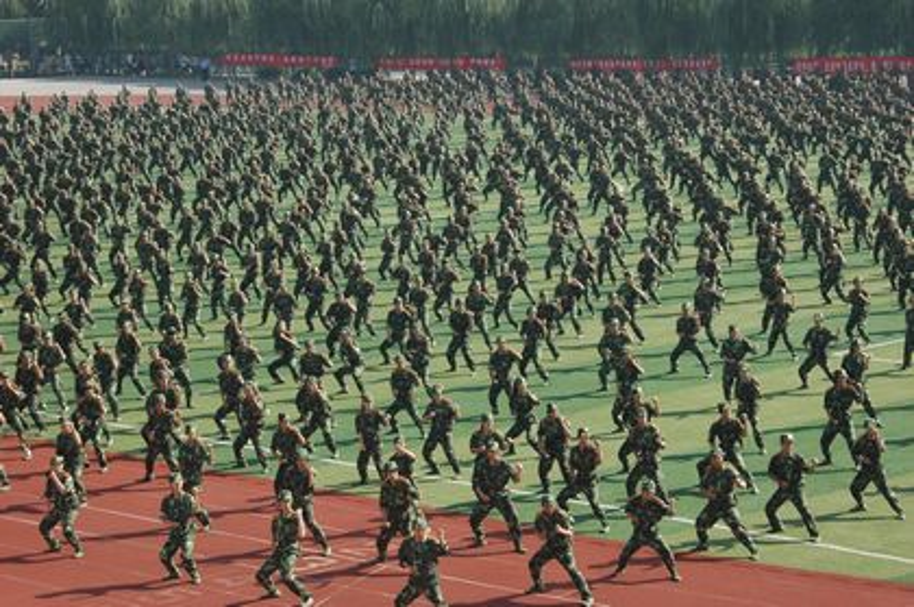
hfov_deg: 20.6
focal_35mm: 99
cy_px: 304
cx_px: 457
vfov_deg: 13.8
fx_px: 2511
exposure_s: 1/250
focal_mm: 66
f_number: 8
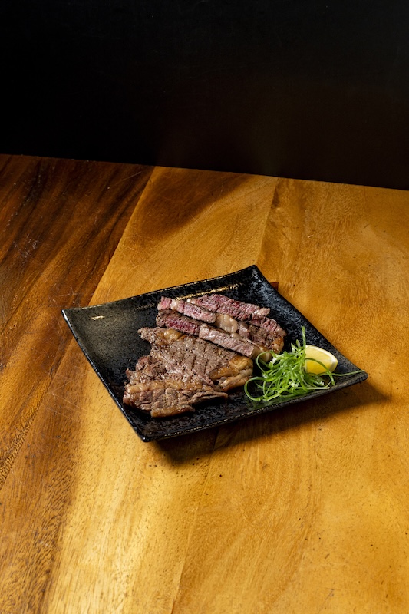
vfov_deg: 38.9
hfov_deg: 26.5
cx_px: 204
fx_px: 869
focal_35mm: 51
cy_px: 307
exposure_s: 1/100
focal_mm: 51
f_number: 11
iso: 640
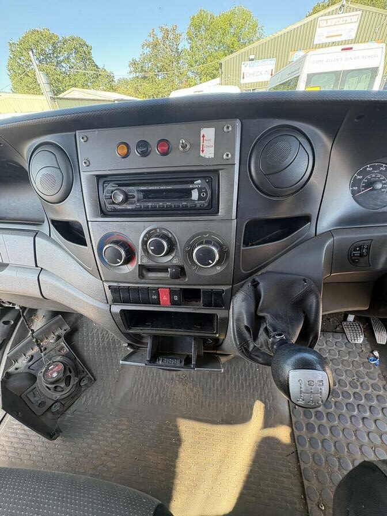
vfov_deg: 102.1
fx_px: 209
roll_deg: +0.6
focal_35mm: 14
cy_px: 258
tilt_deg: -37.3
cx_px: 194
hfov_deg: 85.7
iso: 200
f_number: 2.2
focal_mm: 2.22
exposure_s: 1/90
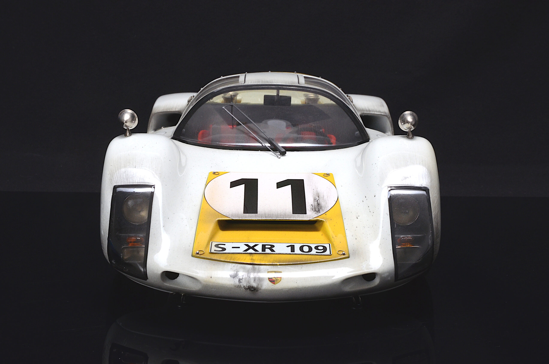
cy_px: 182
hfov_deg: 27.0
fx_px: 1141
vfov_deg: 18.1
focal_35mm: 75
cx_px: 274
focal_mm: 50
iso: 800
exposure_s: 1/25
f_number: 20
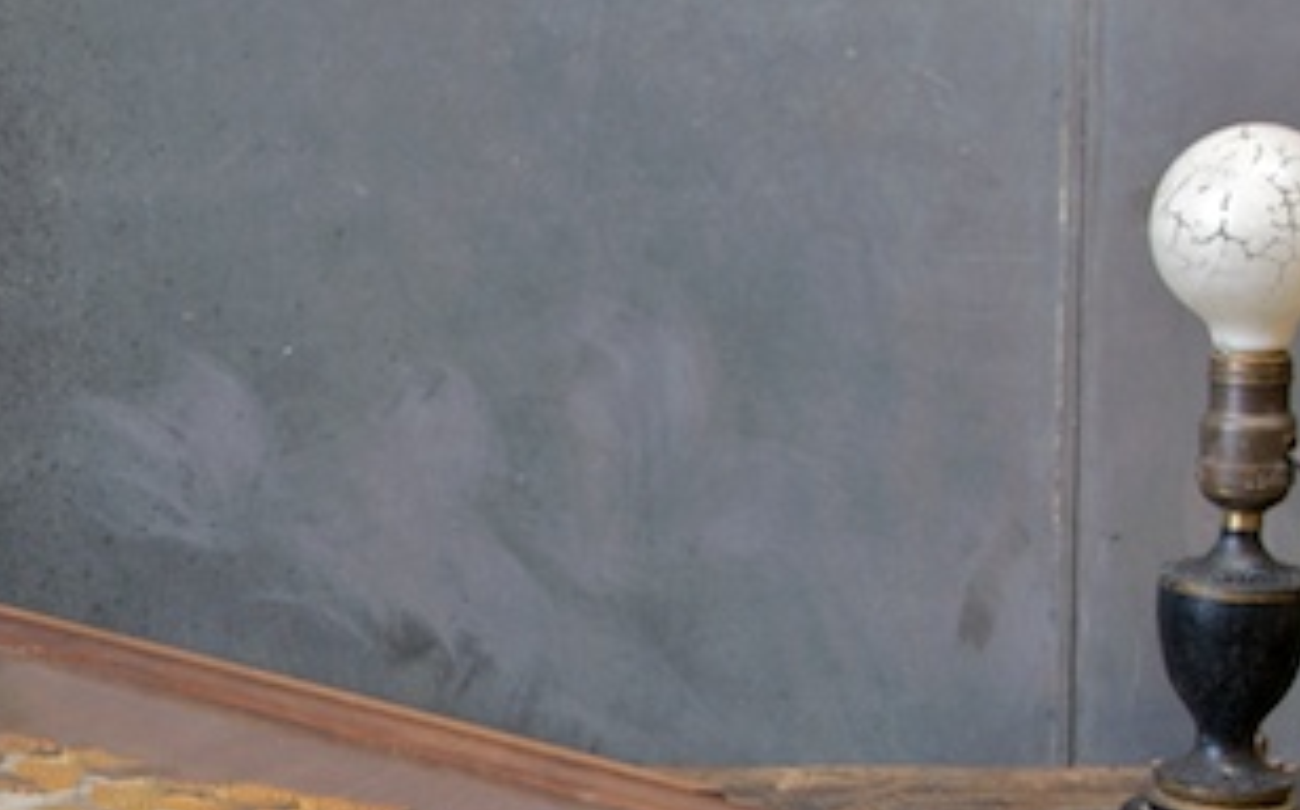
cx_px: 181
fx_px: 3800
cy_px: 445
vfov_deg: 12.2
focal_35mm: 107
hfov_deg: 19.1
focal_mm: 27
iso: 200
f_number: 9
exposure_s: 1/2
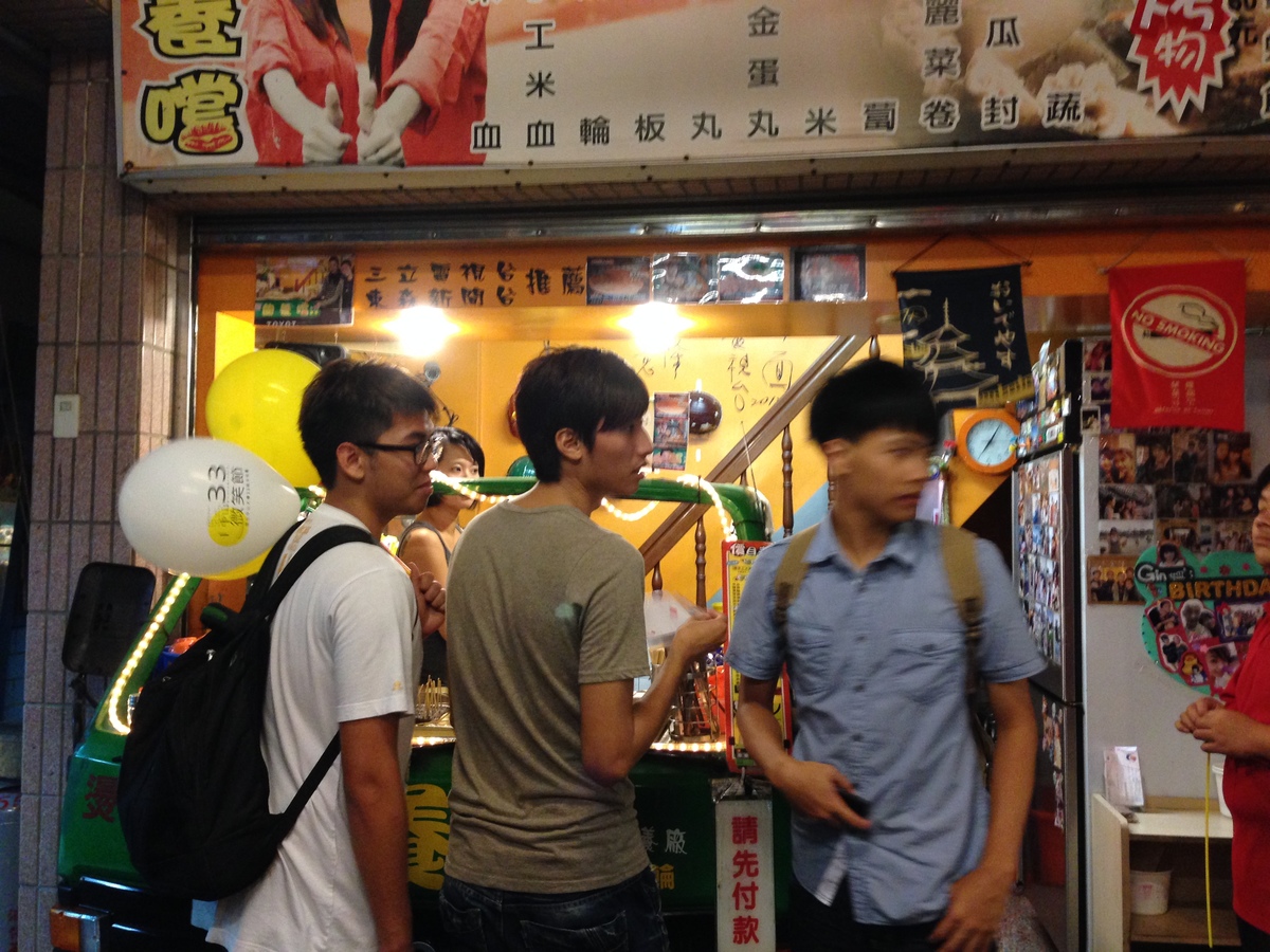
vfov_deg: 42.9
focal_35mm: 33
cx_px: 635
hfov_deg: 55.4
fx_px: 1211
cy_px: 476
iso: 250
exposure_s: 1/20
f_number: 2.4
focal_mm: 4.12
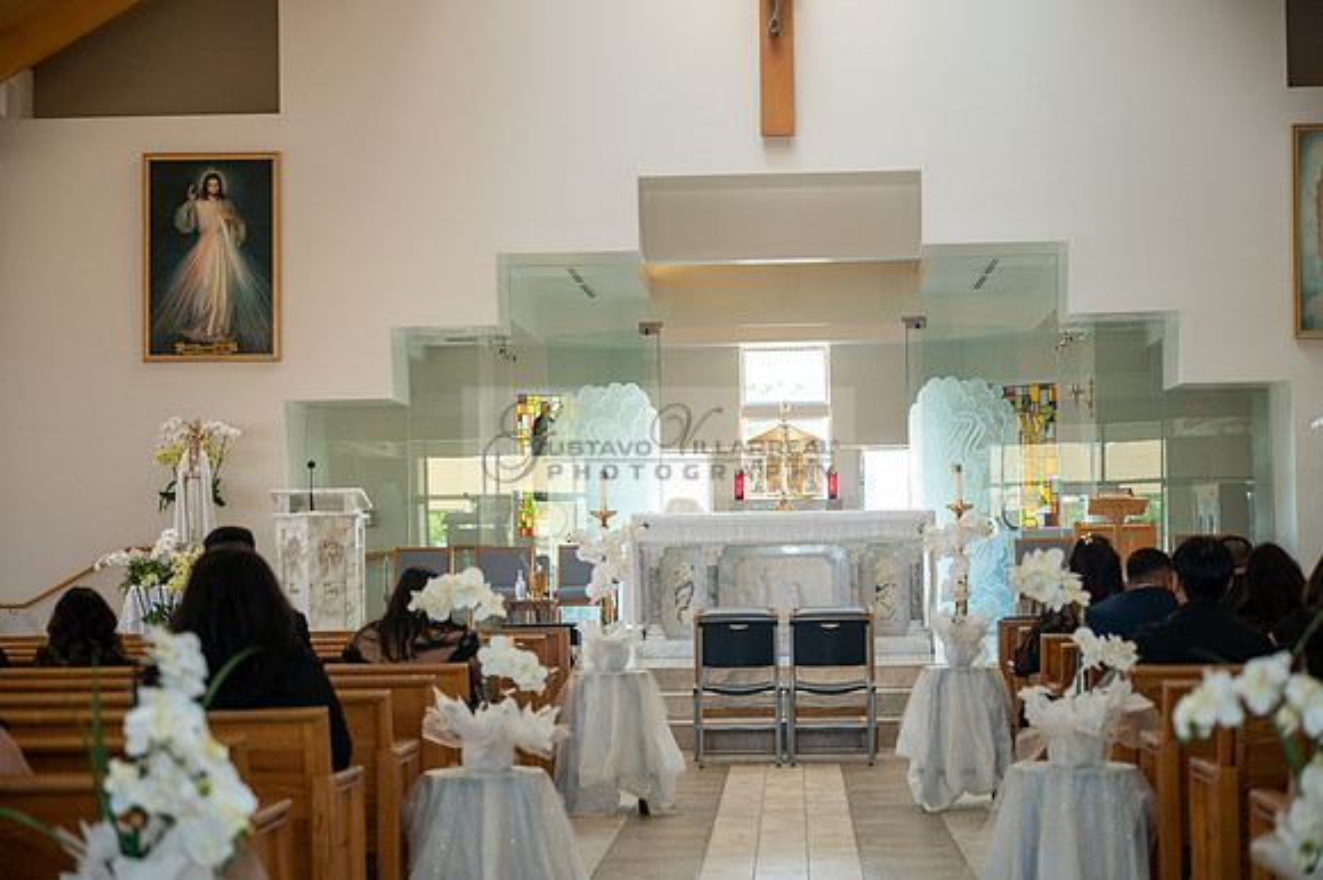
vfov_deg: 20.0
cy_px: 440
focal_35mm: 68
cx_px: 662
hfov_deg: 29.7
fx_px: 2497
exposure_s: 1/200
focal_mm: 68
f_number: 4
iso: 1600
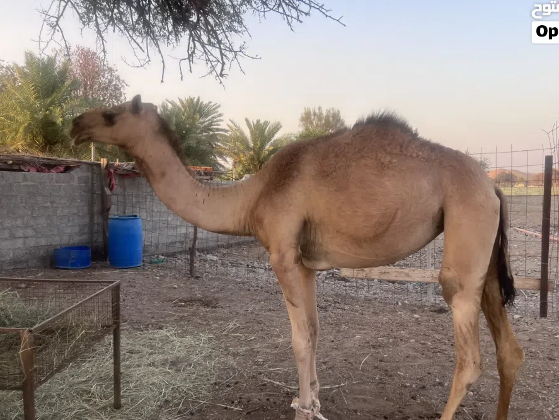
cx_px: 316
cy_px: 225
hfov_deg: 59.7
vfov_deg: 46.8
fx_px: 485
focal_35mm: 30
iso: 50
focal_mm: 5.7
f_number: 1.5
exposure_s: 1/471
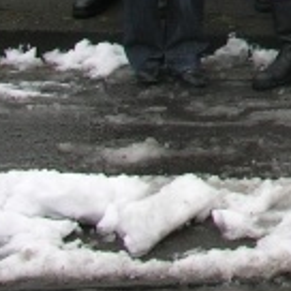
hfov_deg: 8.4
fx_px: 1731
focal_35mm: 182
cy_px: -306
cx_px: 794
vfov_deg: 9.0
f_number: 4
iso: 50
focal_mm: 8.9
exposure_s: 1/76.5
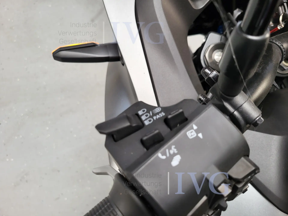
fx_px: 216
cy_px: 108
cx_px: 144
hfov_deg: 67.3
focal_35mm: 26
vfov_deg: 53.1
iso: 64
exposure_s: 1/100
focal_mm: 5.4
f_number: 1.8
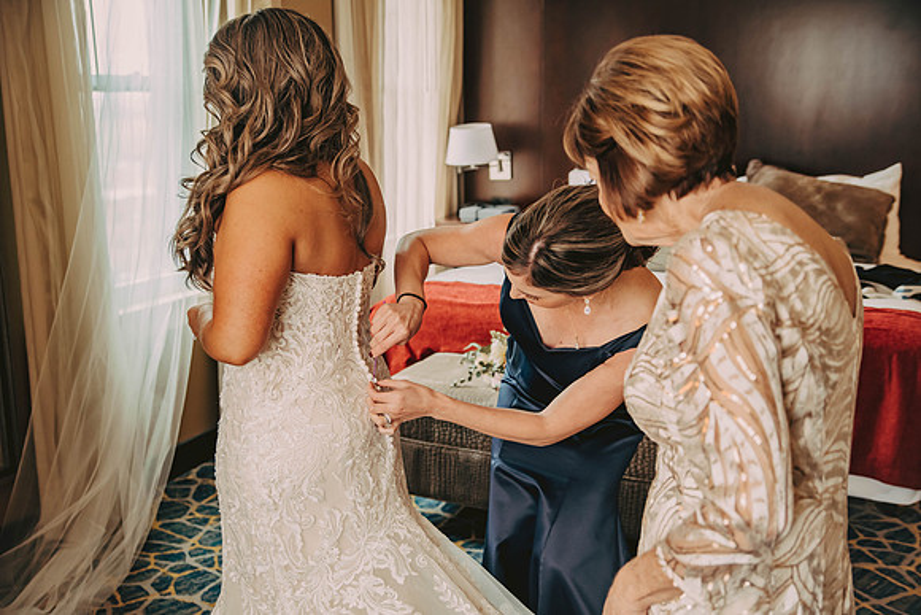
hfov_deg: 48.4
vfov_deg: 33.4
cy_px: 308
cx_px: 460
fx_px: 1024
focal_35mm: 40
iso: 800
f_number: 3.5
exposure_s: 1/100
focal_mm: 40
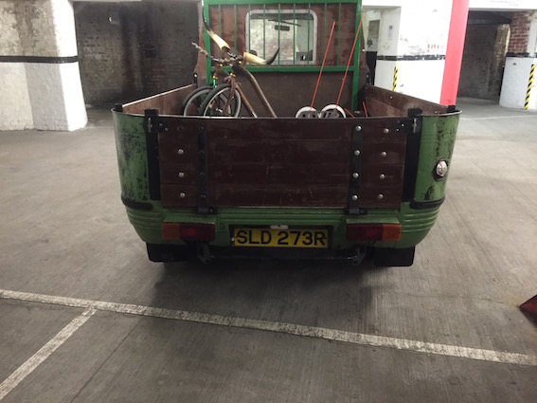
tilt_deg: -18.1
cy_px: 202
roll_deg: +0.3
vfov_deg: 48.2
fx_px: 450
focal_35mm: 29
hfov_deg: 61.7
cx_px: 268
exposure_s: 1/15
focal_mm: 4.15
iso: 250
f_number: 2.2
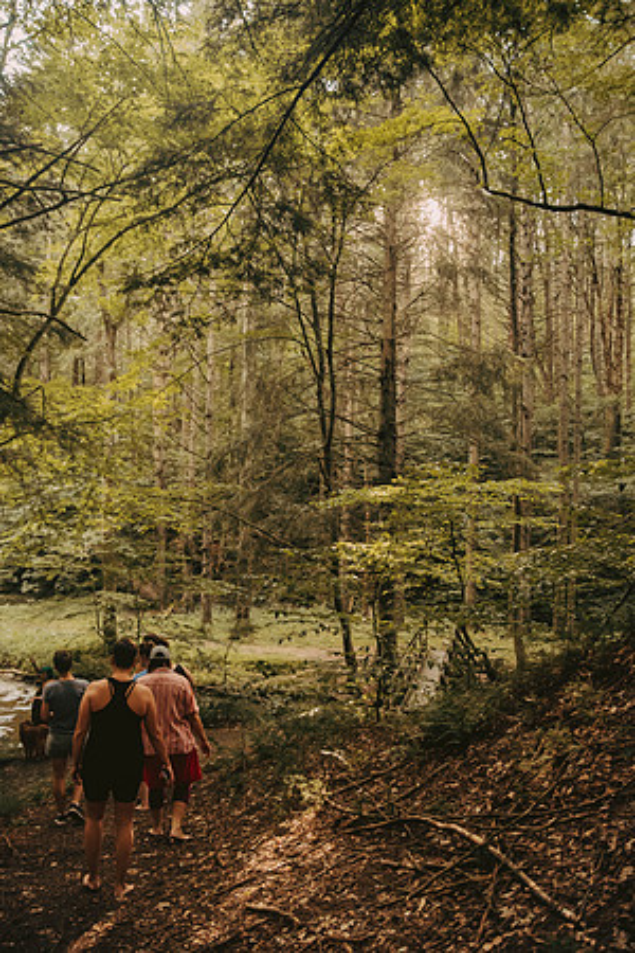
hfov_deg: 46.4
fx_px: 741
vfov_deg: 65.5
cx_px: 318
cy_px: 476
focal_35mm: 28
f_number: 2.8
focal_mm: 28
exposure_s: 1/320
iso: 2500
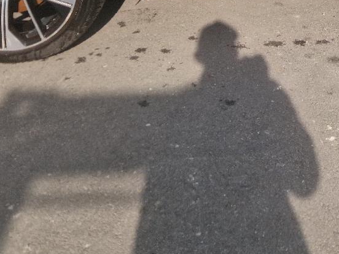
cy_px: -93
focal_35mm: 75
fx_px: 734
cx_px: 327
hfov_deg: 24.9
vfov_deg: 18.1
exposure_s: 1/1111
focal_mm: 5.4
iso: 50
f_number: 1.8
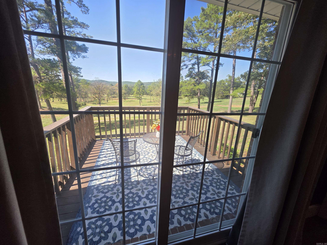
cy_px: 122
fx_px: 123
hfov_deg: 106.2
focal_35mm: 13
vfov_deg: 89.9
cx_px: 164
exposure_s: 1/394
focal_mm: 2.2
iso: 40
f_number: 1.9
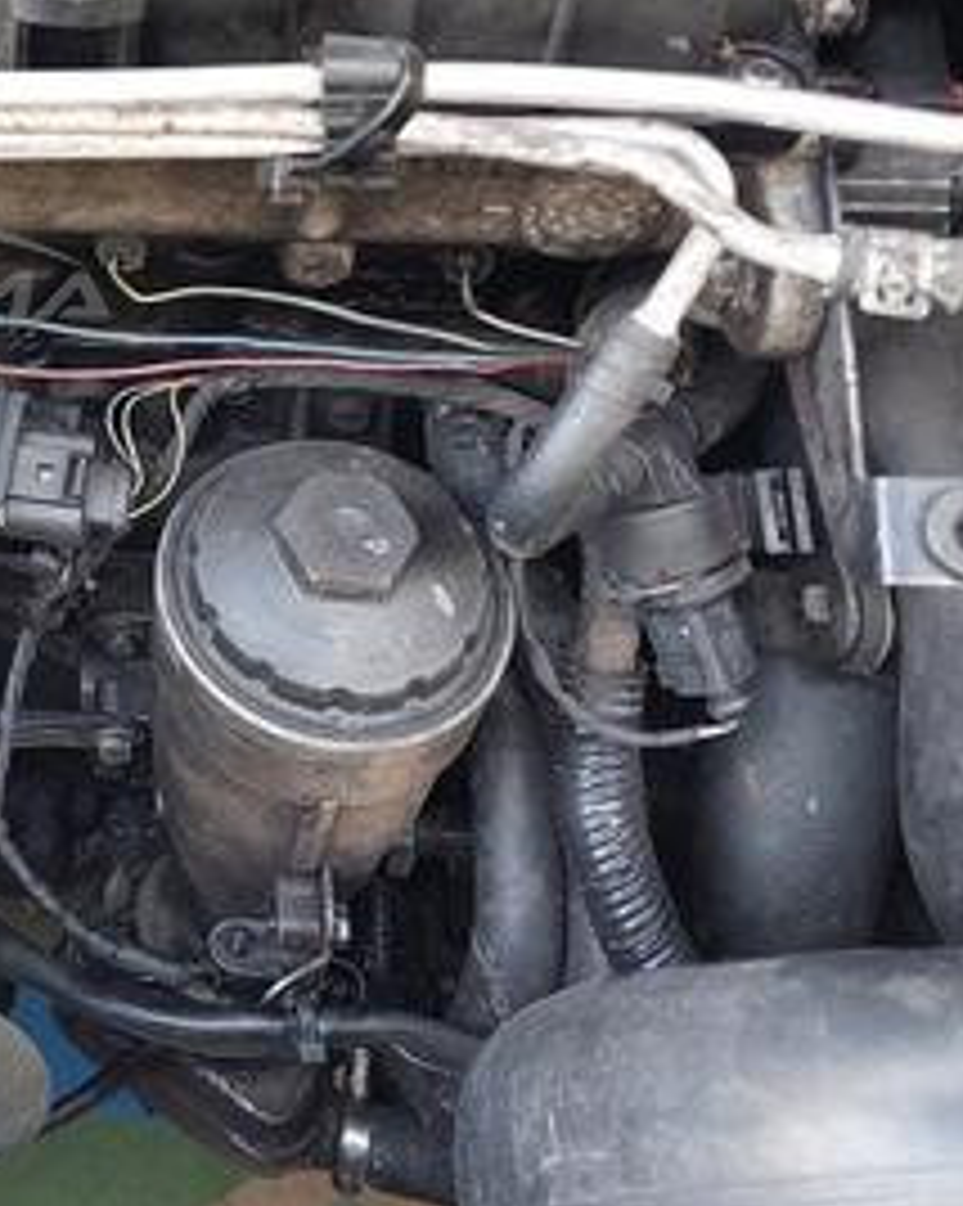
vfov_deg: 32.1
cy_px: 227
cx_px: -288
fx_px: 2033
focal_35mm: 57
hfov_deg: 23.5
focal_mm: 5.23
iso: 200
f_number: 1.8
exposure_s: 1/100
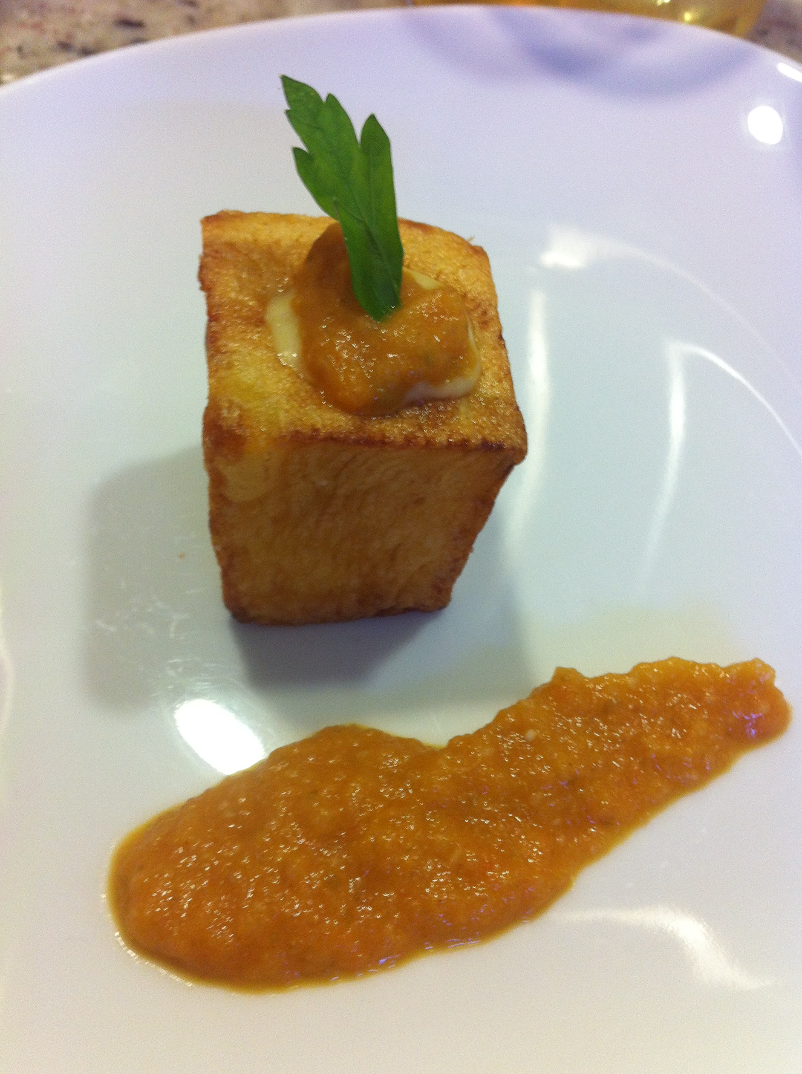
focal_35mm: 36
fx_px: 1115
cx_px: 411
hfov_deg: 39.6
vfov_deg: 51.4
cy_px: 540
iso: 100
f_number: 2.8
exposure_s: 1/15
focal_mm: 3.85
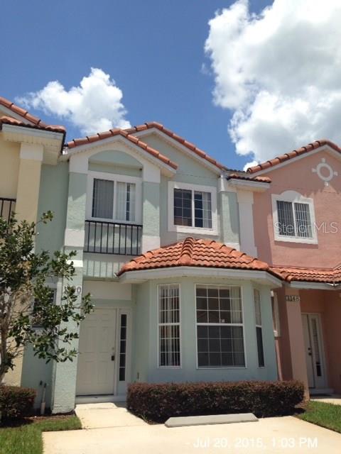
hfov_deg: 42.9
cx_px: 170
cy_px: 227
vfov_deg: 55.4
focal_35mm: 33
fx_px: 433
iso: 50
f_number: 2.4
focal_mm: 4.12
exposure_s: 1/2088
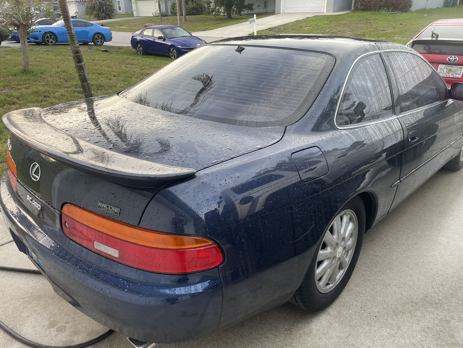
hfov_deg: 67.3
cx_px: 232
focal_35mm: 26
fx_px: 348
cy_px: 174
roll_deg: +2.5
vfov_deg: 53.1
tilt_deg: -25.7
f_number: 1.6
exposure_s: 1/121
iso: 64
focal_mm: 4.2
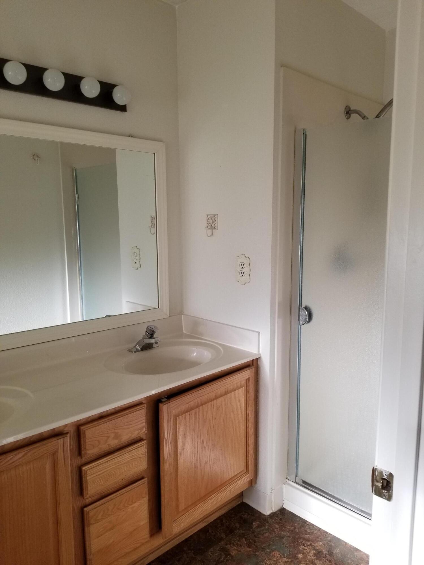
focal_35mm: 26
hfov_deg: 53.1
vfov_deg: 67.3
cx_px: 212
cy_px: 282
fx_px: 425
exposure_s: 1/60
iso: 100
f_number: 1.7
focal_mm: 4.3
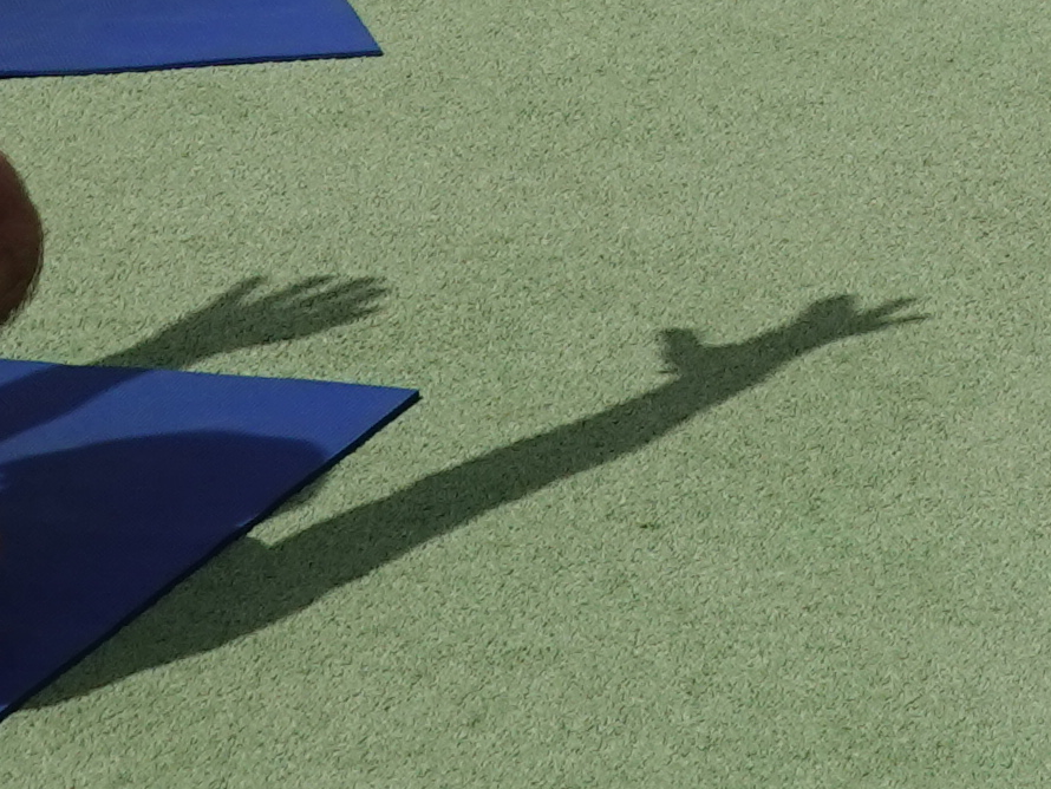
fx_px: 7896
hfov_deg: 7.5
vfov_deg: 5.5
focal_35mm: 260
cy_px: -1071
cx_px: 1606
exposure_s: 1/1000
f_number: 6.3
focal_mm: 16.21
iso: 125
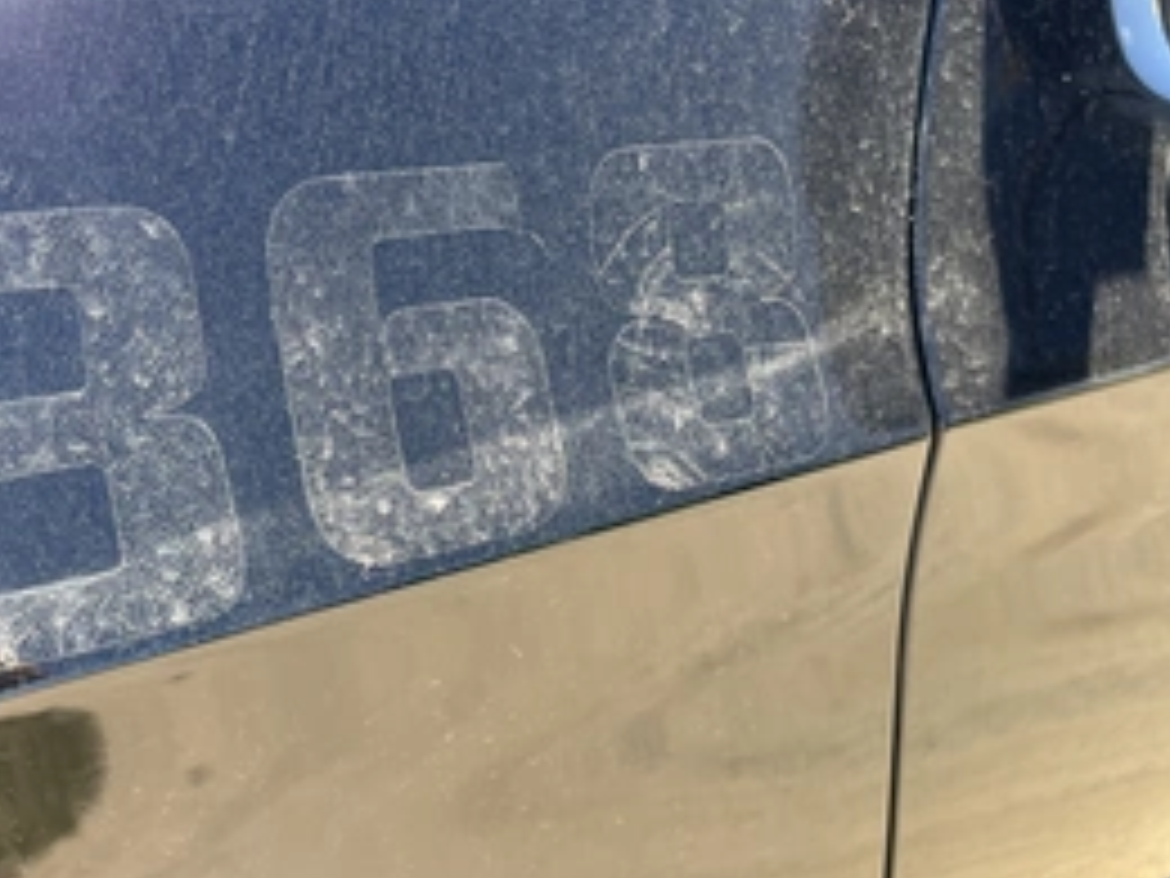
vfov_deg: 35.9
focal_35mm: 40
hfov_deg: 46.1
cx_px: 396
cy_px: 491
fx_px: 1352
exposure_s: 1/367
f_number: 1.6
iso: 50
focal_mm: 5.1
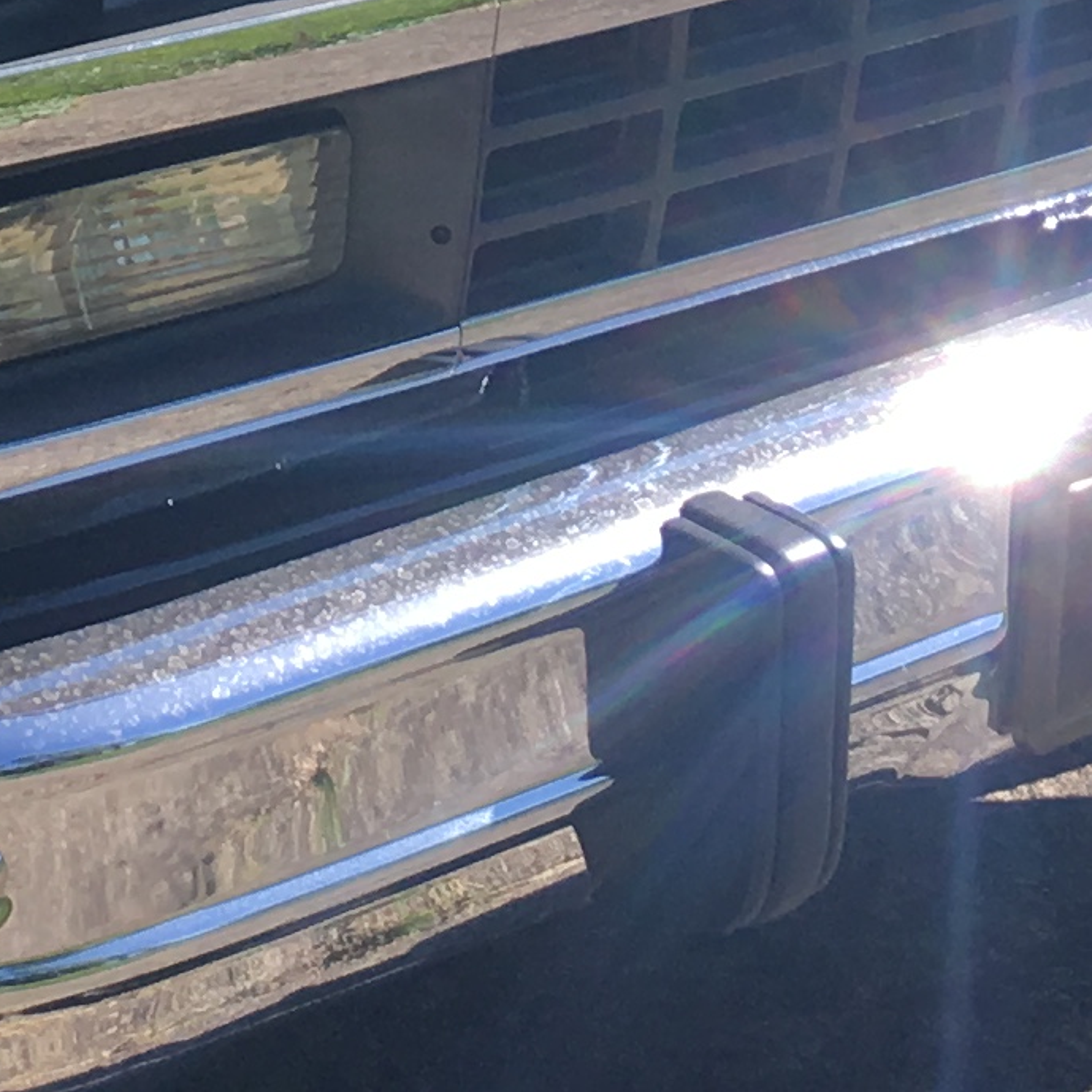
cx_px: -379
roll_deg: -0.5
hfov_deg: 11.3
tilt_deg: -4.6
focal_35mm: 150
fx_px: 5354
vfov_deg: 11.3
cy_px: -468
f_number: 2.2
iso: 25
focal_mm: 4.15
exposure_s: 1/686
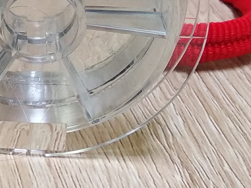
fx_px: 725
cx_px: -104
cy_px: 82
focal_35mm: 100
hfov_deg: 17.9
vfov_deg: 14.8
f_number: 2.2
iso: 400
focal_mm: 3.81
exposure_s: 1/33
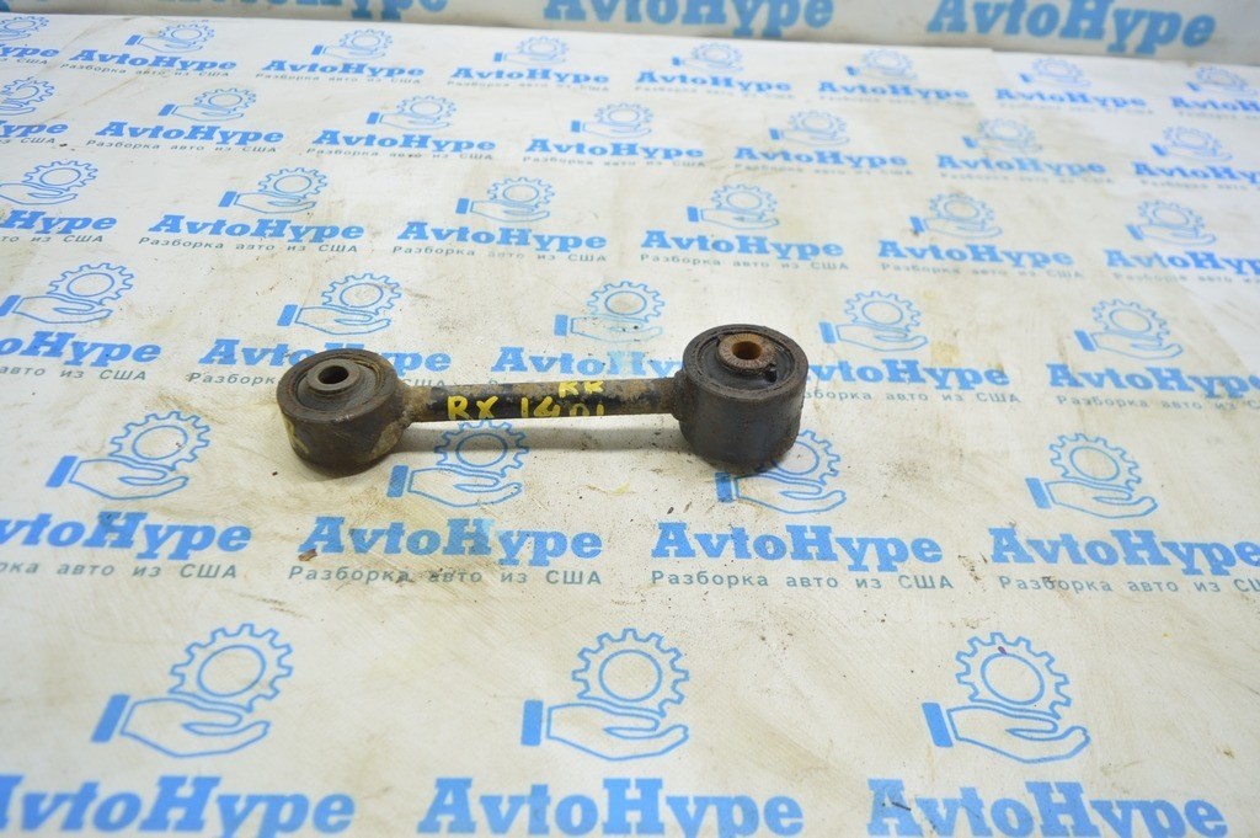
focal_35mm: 27
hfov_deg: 67.4
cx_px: 630
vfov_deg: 47.9
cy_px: 419
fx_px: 944
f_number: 3.5
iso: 400
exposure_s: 1/40
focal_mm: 18
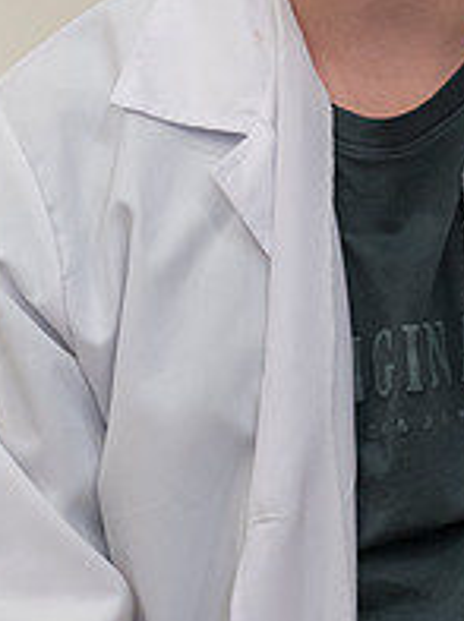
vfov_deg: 5.0
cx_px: 278
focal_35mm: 396
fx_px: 7101
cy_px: -82
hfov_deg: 3.7
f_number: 4
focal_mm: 180
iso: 5000
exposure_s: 1/80
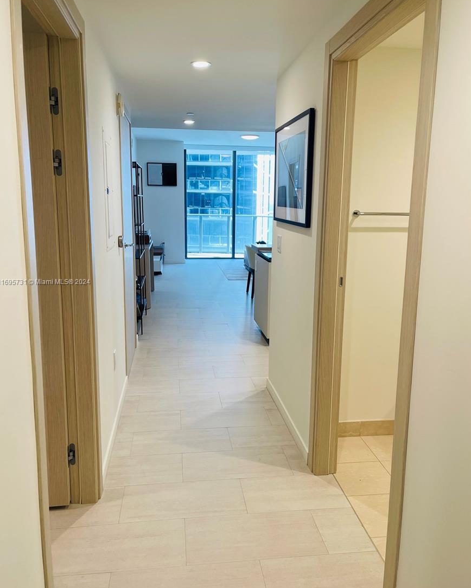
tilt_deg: -10.3
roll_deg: -1.4
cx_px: 235
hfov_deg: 53.2
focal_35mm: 27
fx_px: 470
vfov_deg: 64.0
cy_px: 282
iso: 80
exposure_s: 1/120
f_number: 1.6
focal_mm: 5.1
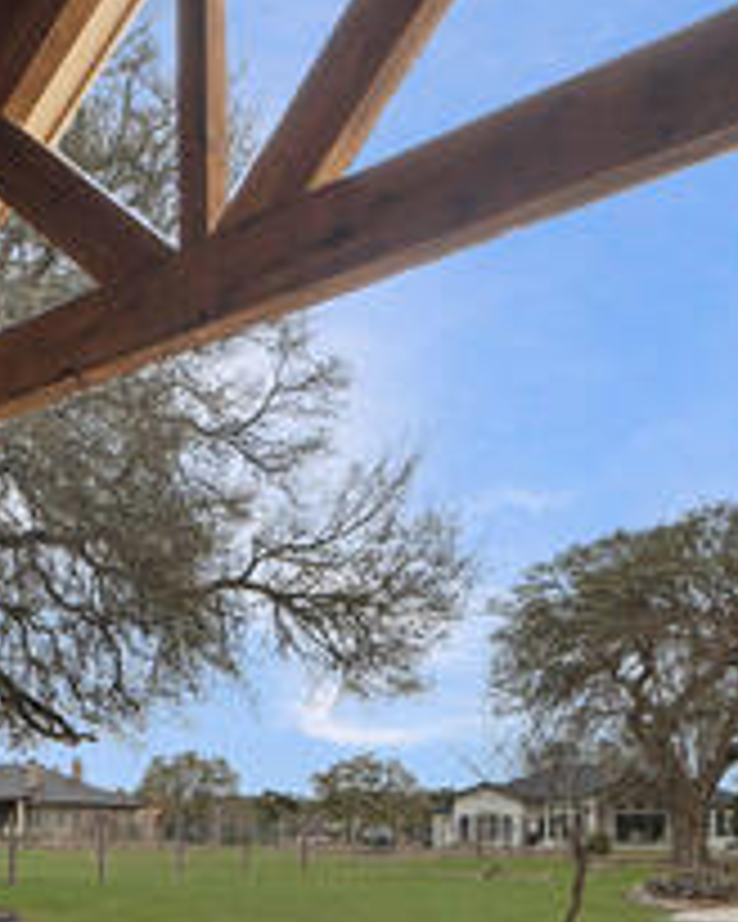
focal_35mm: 41
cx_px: 9
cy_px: 695
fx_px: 1119
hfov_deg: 33.5
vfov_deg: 43.3
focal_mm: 14
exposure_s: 1/30
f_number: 8
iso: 160
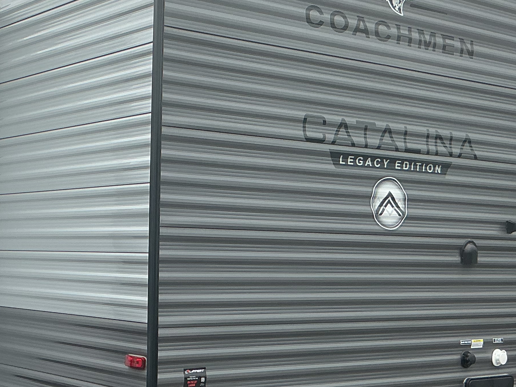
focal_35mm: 65
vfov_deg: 22.6
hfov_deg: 29.0
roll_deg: +0.0
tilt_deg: +2.4
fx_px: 969
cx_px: 86
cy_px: 230
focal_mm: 3
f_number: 1.8
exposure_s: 1/804
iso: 25
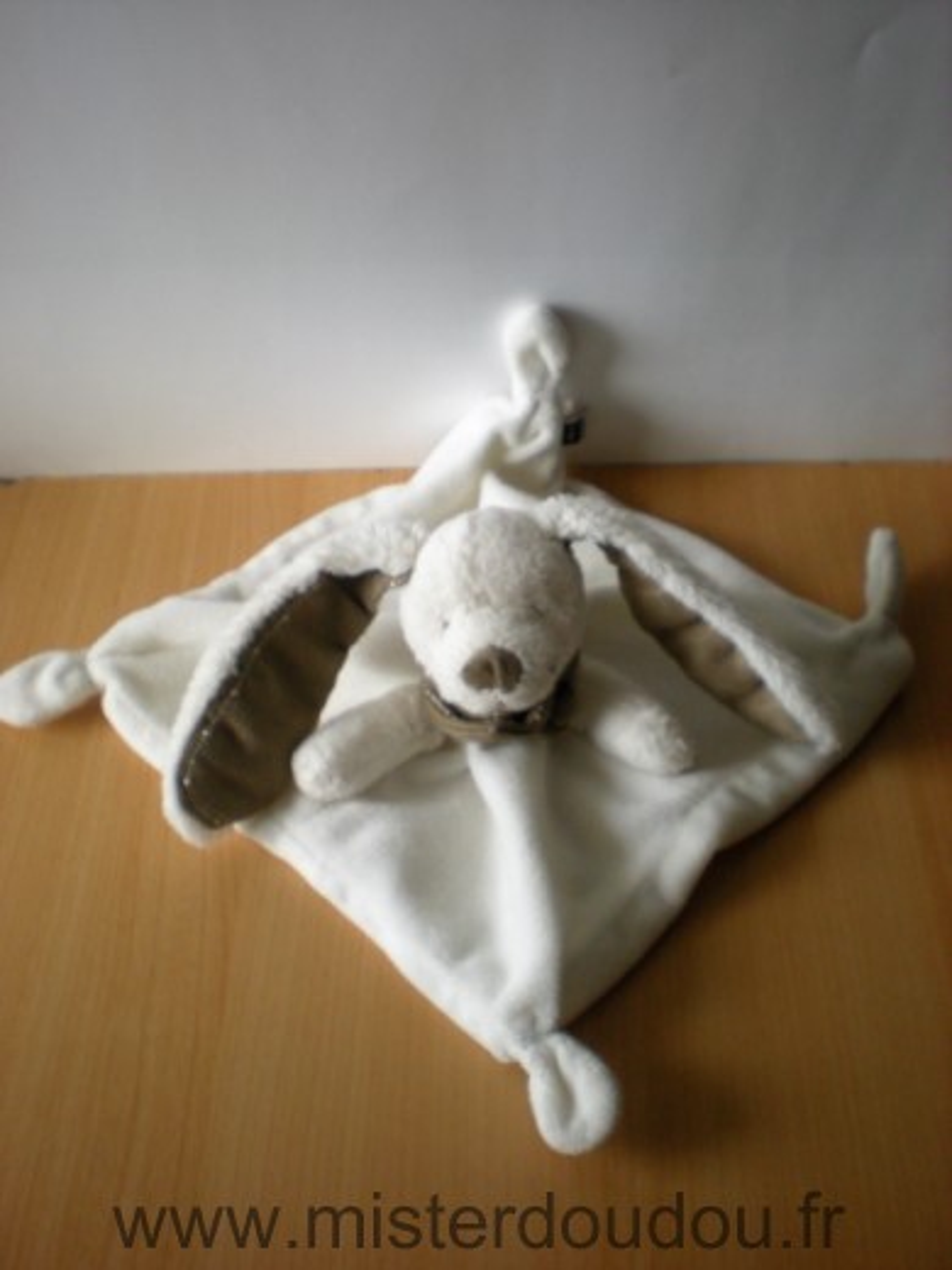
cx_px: 476
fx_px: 1393
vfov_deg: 49.0
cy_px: 635
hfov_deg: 37.7
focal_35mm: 38
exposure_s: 1/18.2
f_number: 3.1
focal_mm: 6.3
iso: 200
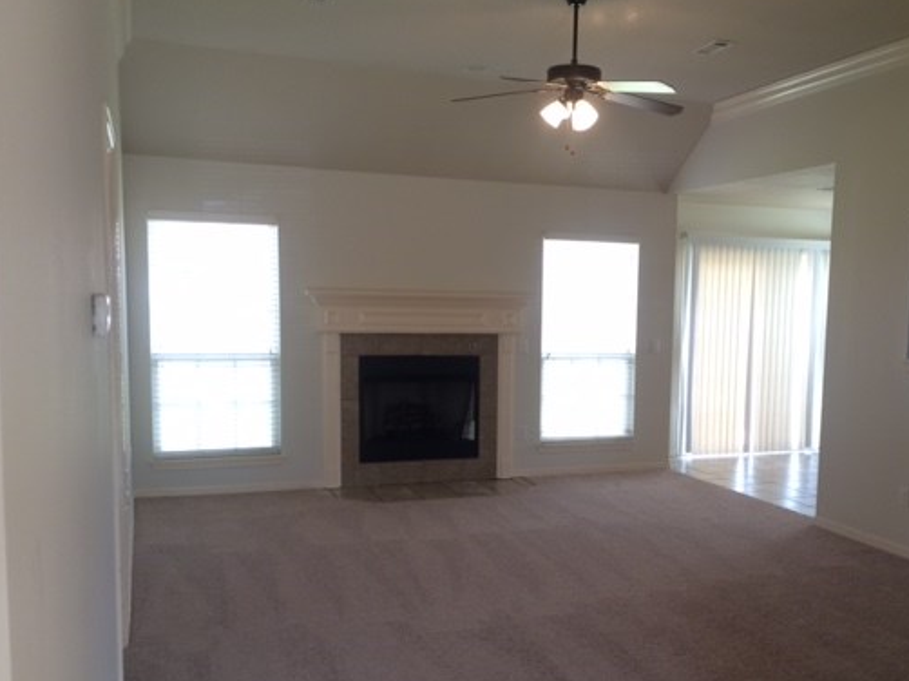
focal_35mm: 37
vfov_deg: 38.5
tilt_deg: -7.9
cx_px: 570
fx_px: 971
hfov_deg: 49.6
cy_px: 411
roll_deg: -0.3
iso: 40
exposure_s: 1/40
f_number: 2.2
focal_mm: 4.15
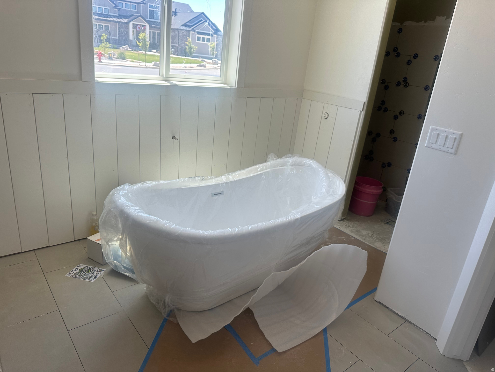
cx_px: 248
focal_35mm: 24
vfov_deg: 56.8
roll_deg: -7.0
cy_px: 186
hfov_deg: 71.6
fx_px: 343
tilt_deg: -18.9
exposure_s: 1/327
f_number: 1.78
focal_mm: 6.86
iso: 80
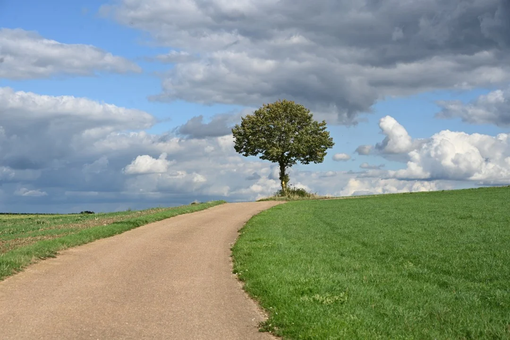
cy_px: 170
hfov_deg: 28.8
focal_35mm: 70
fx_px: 992
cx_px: 255
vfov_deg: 19.5
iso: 100
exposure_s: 1/500
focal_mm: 70
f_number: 8
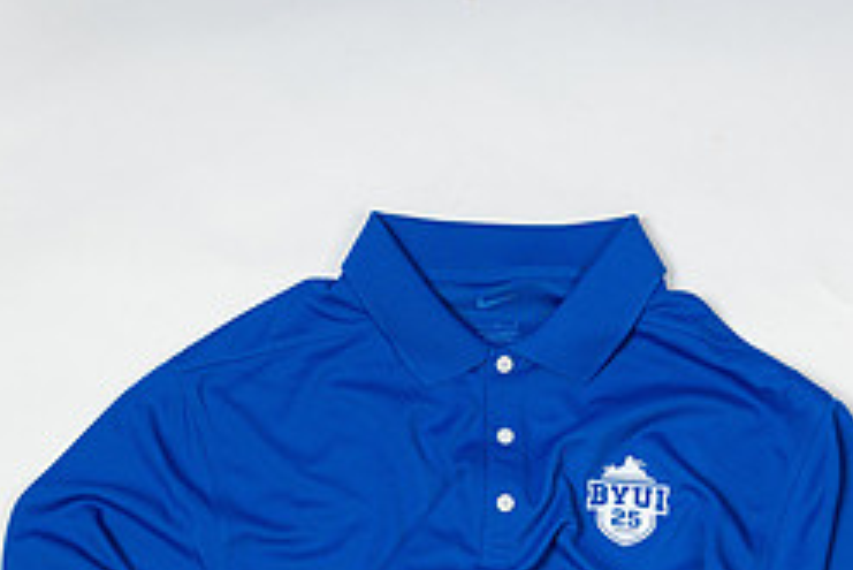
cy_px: 630
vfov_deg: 19.5
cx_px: 408
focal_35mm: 67
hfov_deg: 30.1
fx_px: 1588
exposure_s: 1/160
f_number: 8
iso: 100
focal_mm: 28.5
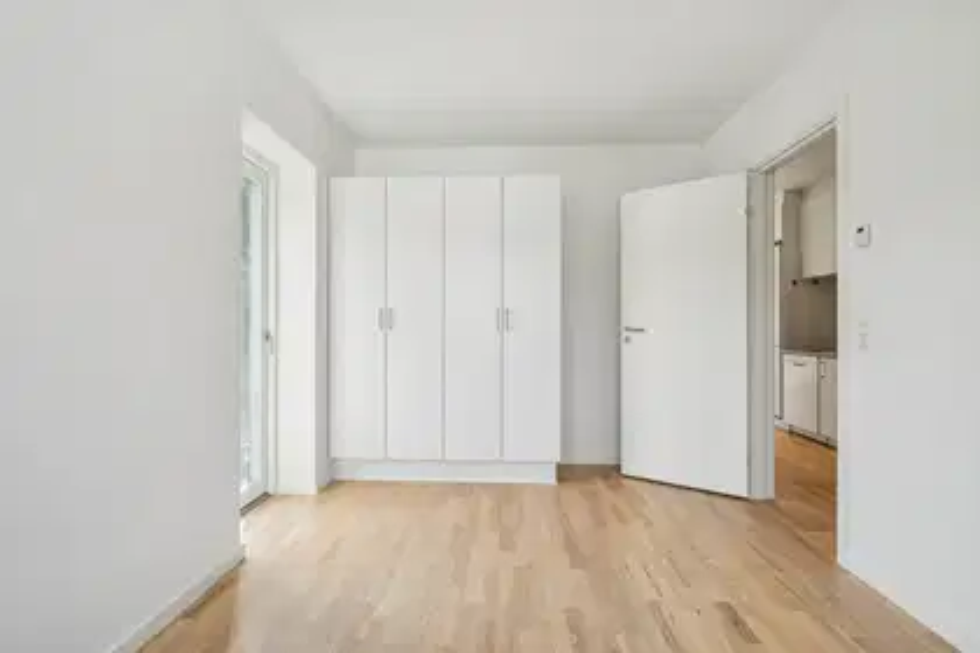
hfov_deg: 93.3
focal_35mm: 17
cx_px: 490
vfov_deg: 70.4
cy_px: 326
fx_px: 463
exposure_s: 1/18
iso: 160
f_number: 10
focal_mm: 11.5
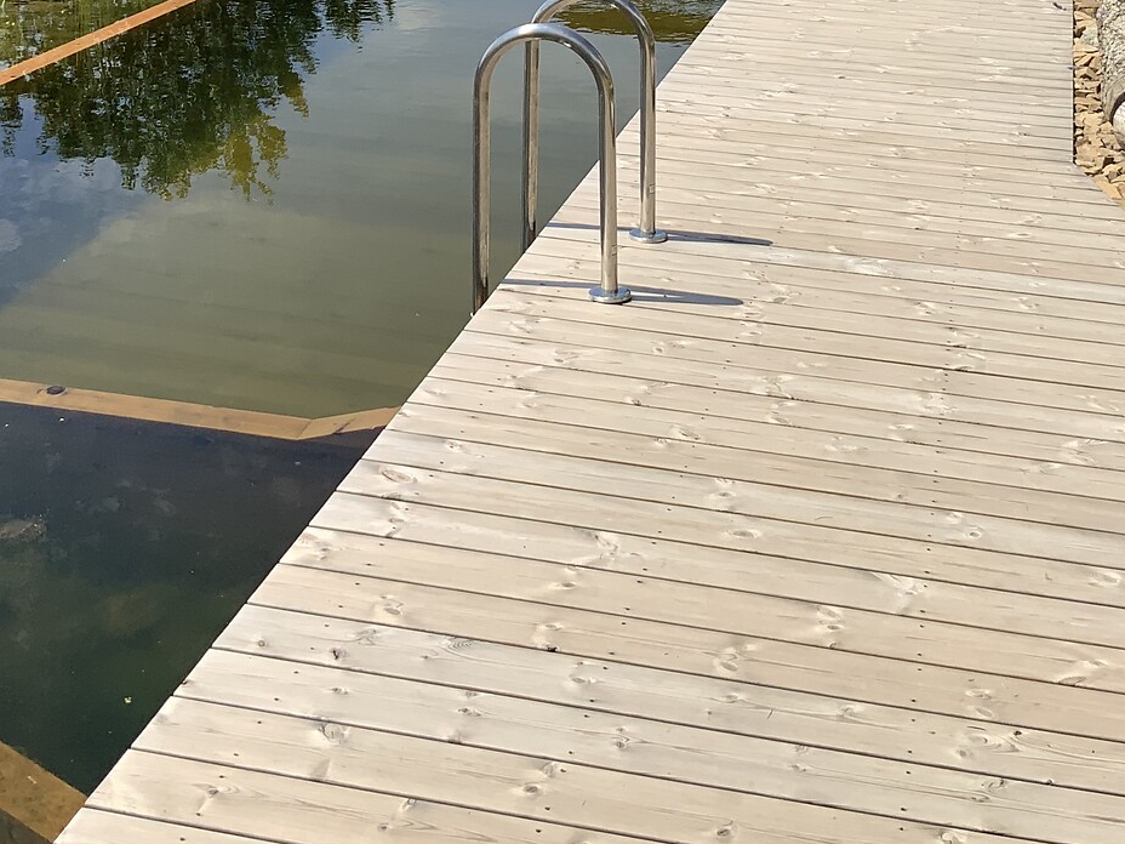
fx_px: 1950
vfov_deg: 23.4
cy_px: -2
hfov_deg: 32.2
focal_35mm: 60
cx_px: 583
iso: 20
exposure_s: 1/2667
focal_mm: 3
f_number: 1.8
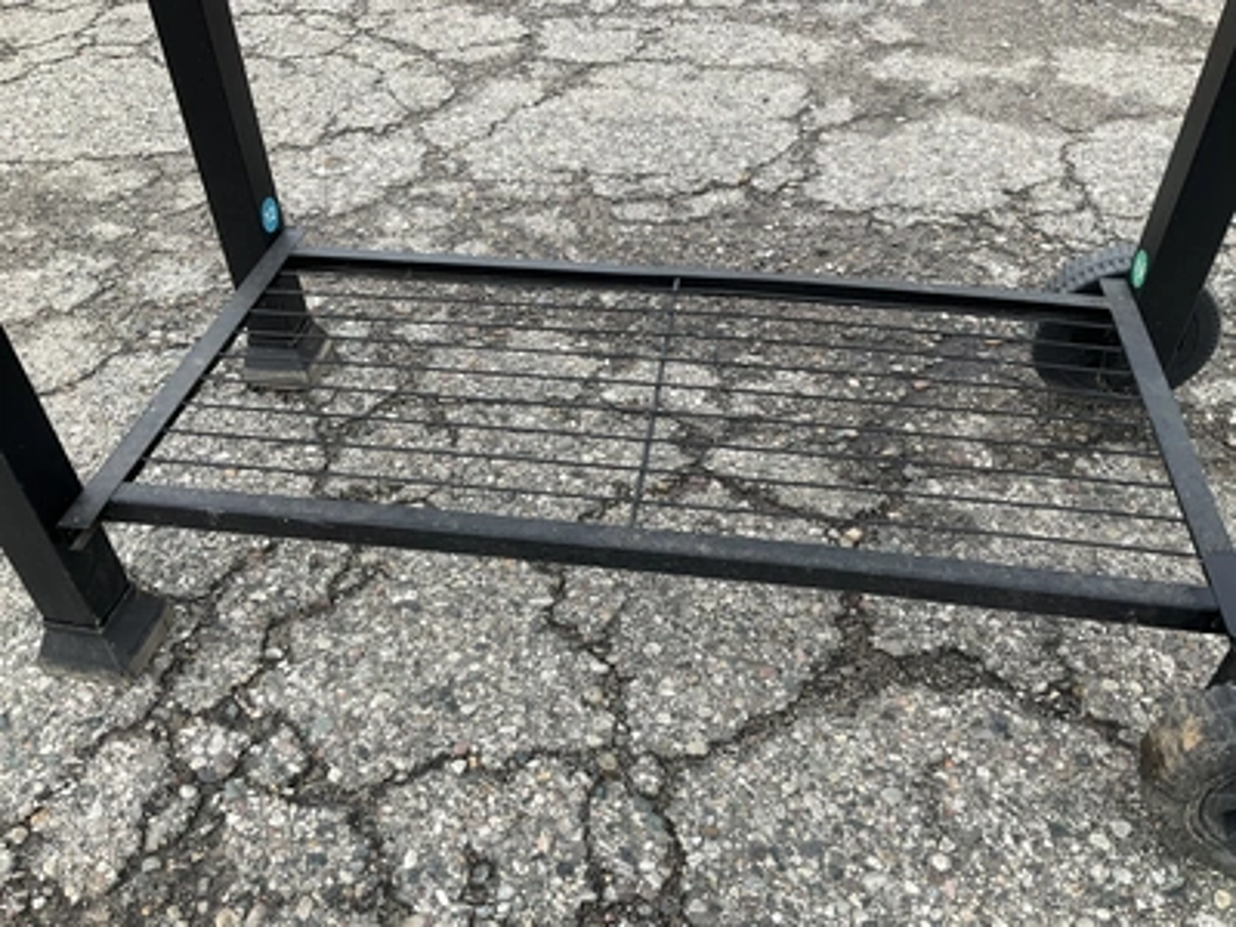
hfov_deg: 61.7
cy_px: 464
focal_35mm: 29
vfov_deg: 48.2
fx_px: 1035
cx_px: 618
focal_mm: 3
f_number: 1.8
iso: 32
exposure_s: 1/122
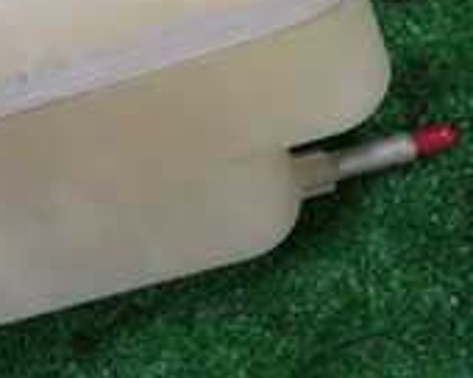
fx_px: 1204
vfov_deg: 16.6
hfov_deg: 21.6
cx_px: 17
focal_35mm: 86
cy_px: -150
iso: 160
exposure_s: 1/60
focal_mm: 4.5
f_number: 2
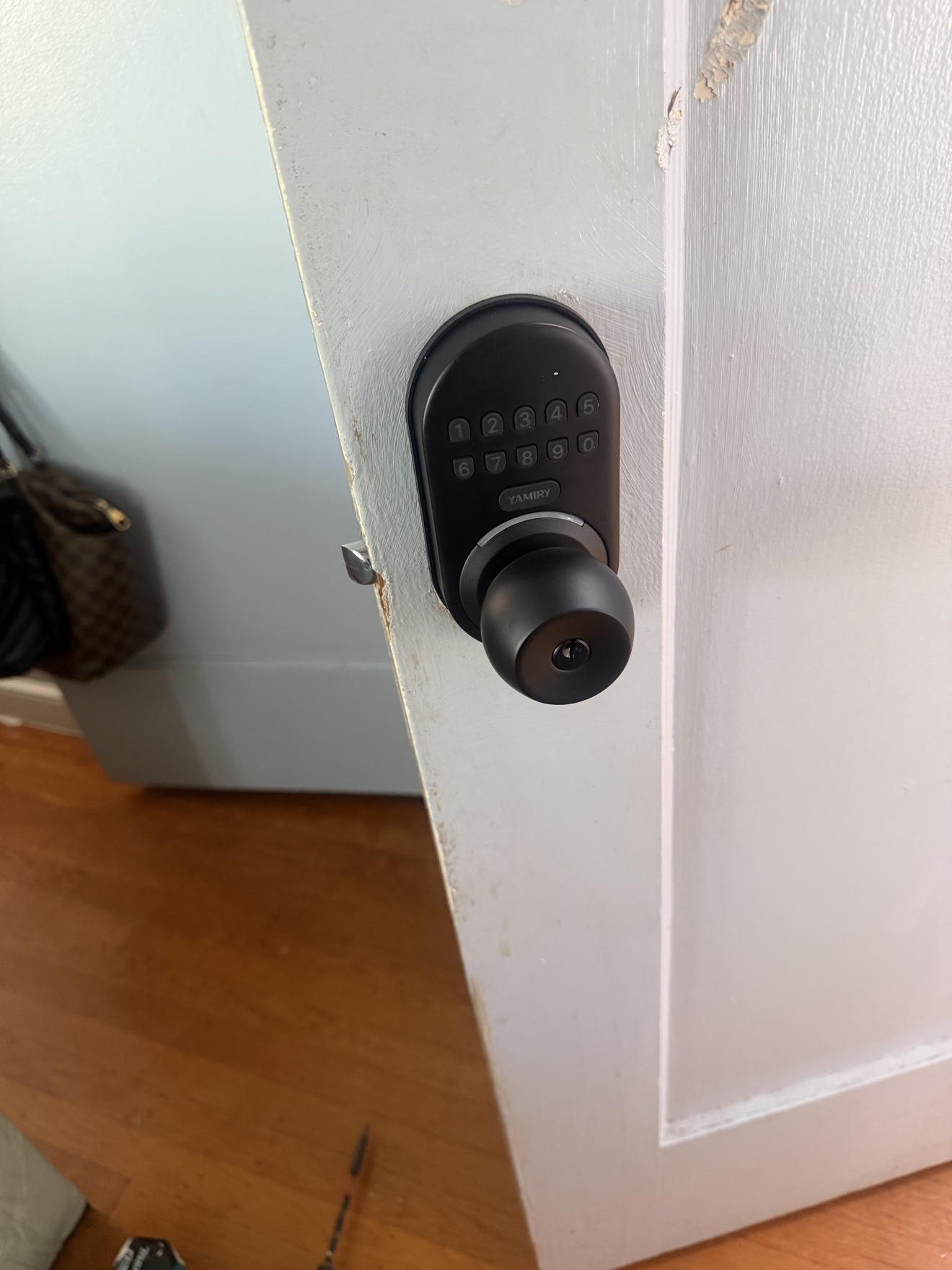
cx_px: 476
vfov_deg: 71.6
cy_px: 635
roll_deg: +9.1
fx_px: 880
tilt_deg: -38.4
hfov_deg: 56.8
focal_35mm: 24
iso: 500
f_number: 1.78
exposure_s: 1/60
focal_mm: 6.76
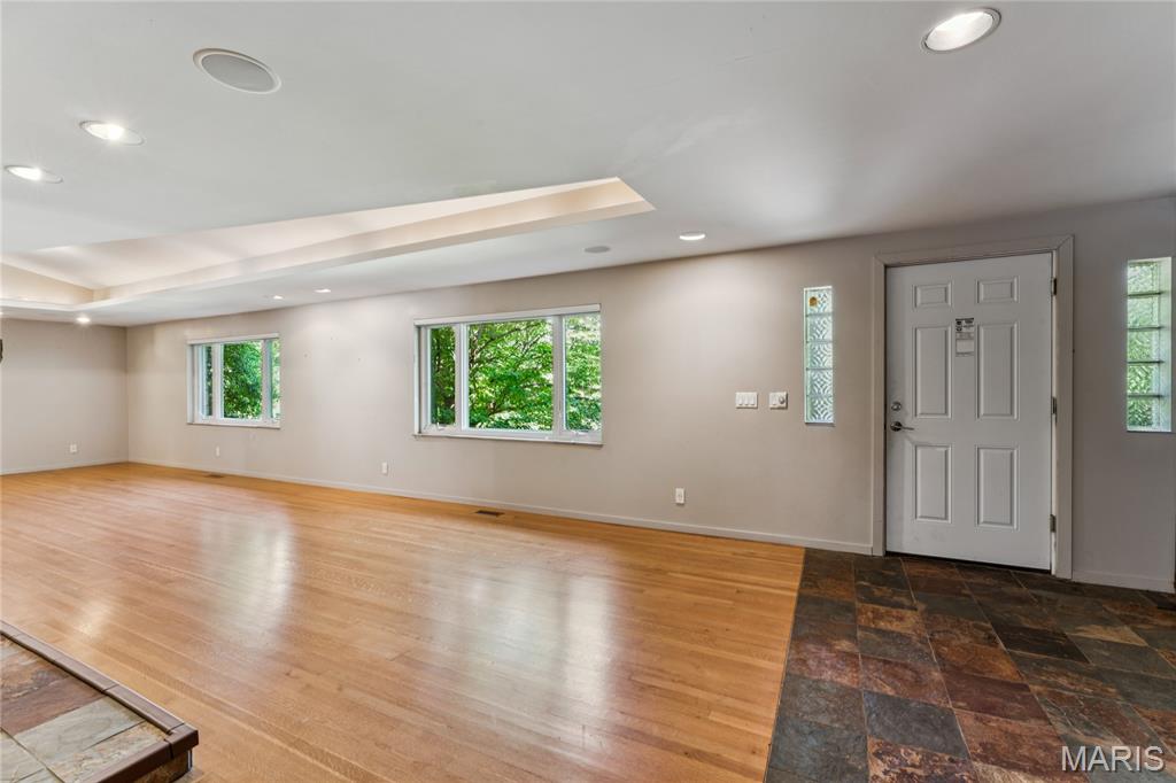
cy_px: 392
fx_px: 519
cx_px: 588
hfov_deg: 97.1
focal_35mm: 16
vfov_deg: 74.1
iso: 320
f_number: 13
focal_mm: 15.9
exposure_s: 1
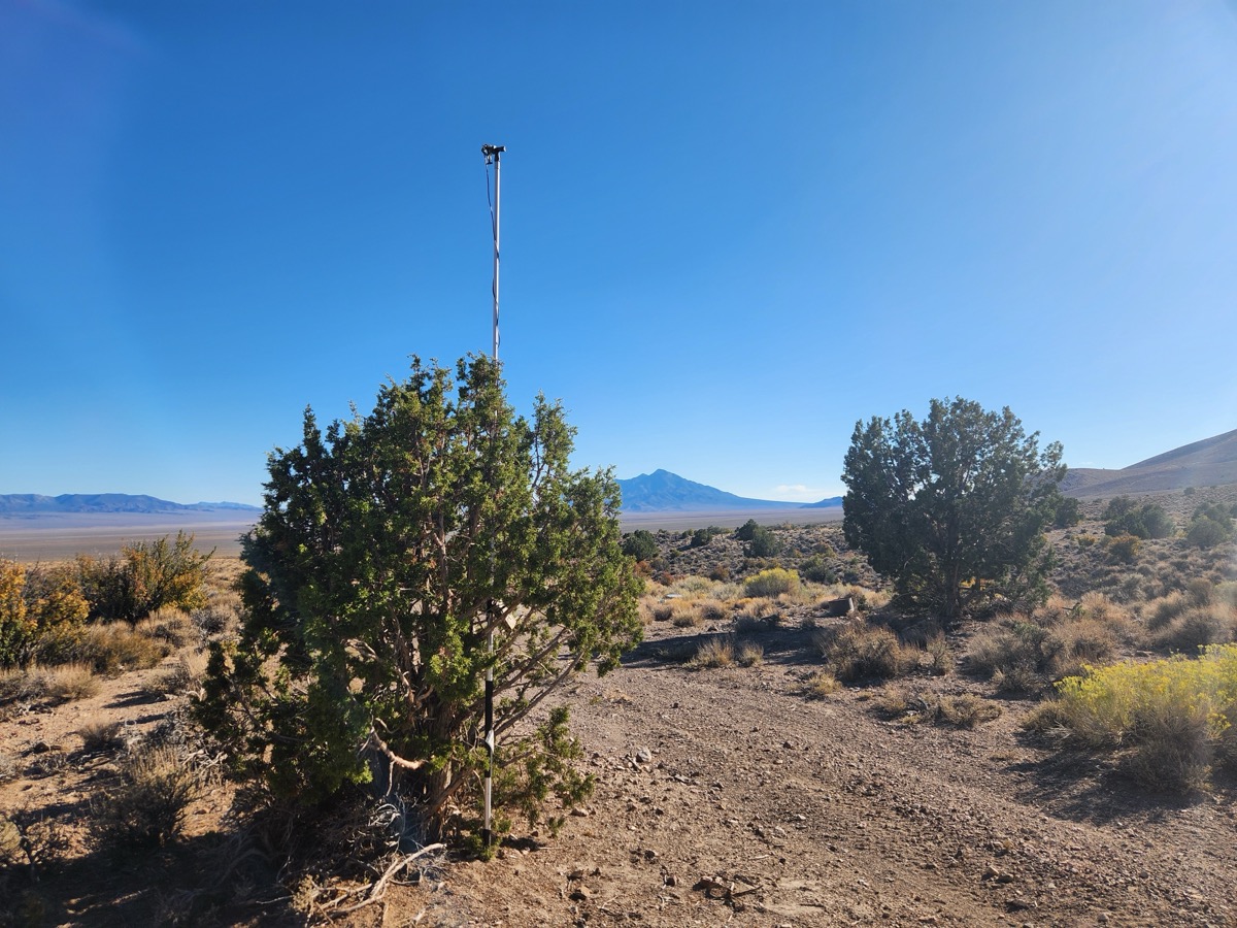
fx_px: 822
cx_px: 618
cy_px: 464
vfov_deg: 58.9
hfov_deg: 73.9
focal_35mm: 23
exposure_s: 1/1672
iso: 20
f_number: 1.8
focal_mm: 5.4
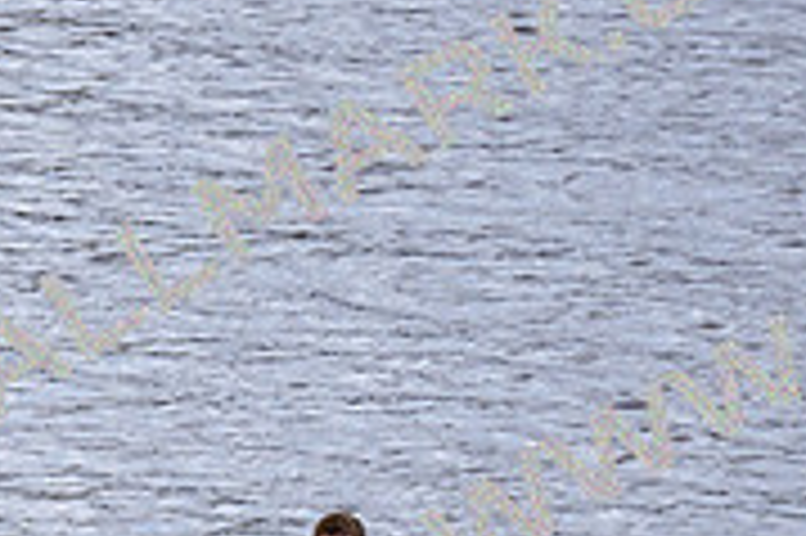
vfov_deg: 1.4
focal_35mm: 974
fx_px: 21786
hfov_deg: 2.1
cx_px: 90
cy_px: 653
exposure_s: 1/2000
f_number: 2.8
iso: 400
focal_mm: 200
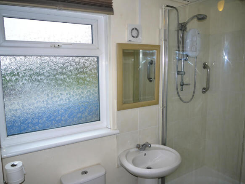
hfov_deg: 63.5
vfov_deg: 49.7
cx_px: 122
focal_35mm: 28
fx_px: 198
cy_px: 92
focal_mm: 14
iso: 160
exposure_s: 1/30
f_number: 3.5
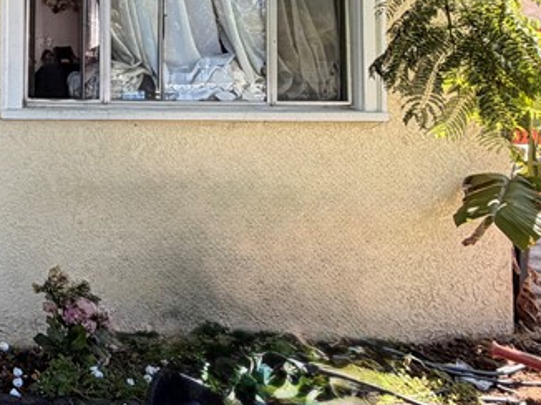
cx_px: -101
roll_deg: -1.5
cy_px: 33
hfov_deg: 34.7
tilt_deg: +1.6
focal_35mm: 44
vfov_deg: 31.2
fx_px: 687
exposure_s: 1/201
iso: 40
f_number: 2.2
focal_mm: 2.22
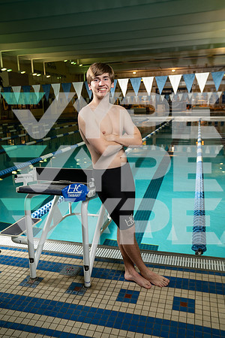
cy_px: 169
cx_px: 112
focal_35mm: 31
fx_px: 291
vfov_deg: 60.3
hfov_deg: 42.3
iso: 640
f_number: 4.5
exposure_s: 1/250
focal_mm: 31
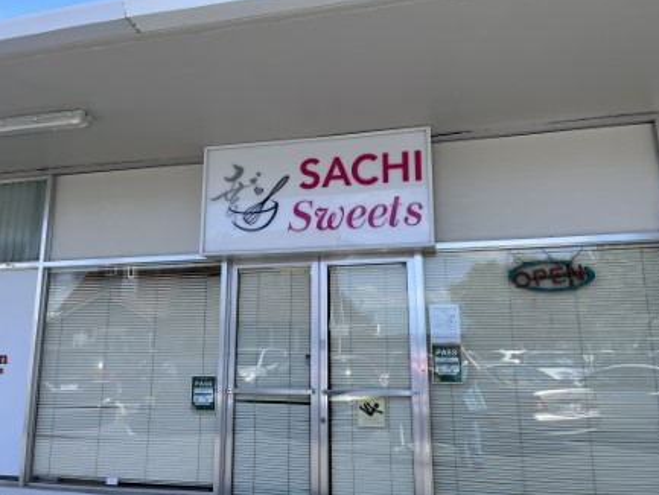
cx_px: 330
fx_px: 514
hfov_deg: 65.3
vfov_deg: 51.4
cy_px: 251
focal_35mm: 27
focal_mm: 5.1
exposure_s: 1/1129
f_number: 1.6
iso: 50
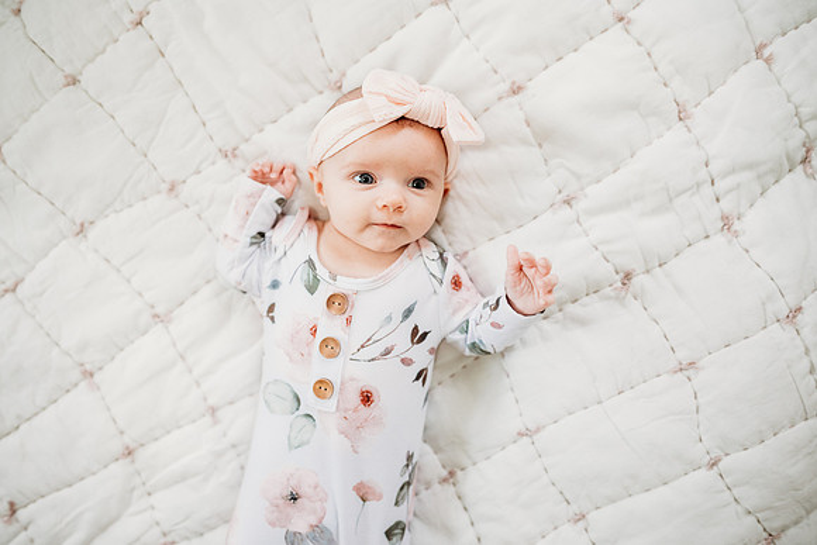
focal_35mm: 24
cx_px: 408
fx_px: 545
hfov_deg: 73.7
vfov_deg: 53.2
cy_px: 272
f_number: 2.5
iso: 1600
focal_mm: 24
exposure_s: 1/200
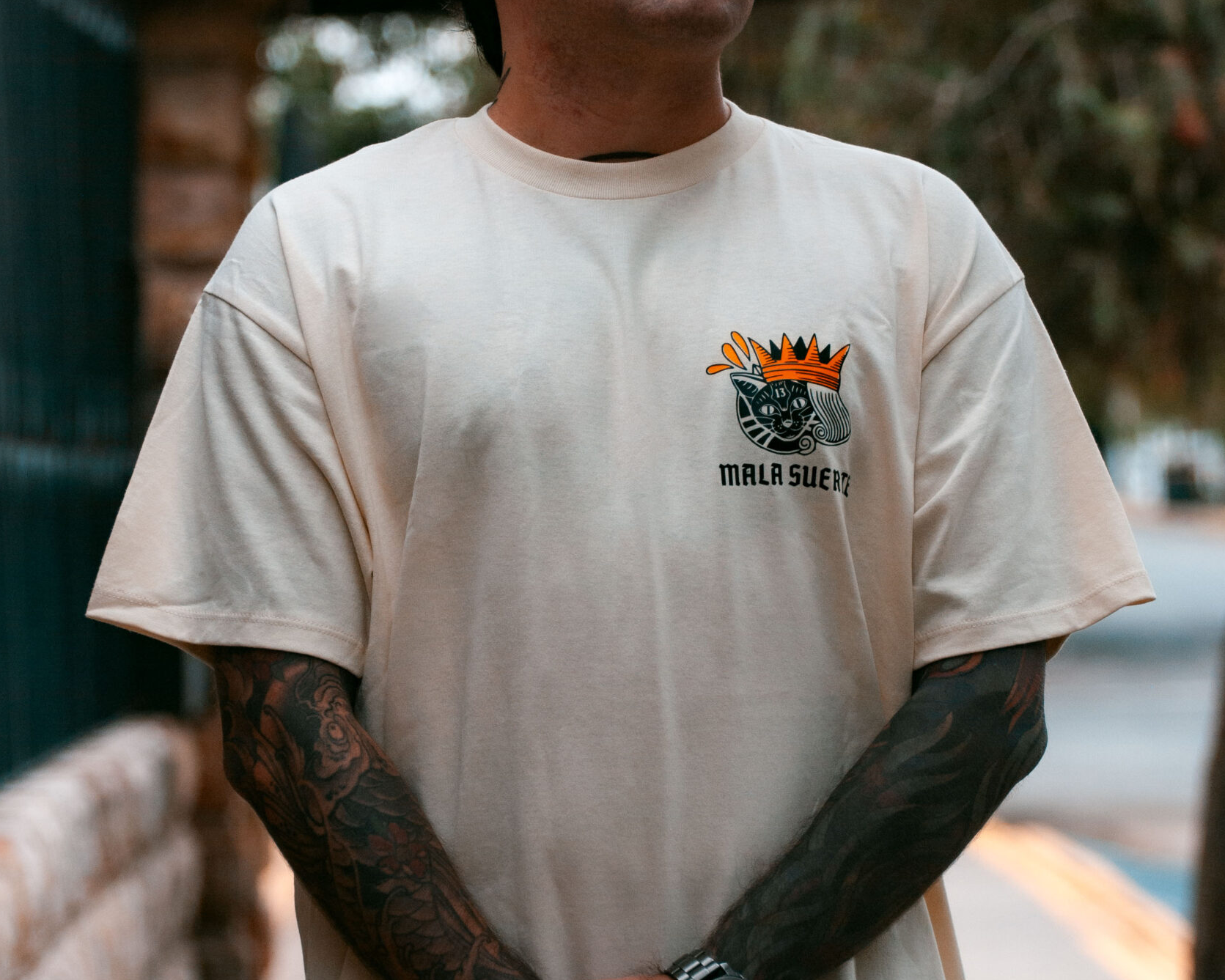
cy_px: 395
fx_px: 7832
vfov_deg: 7.2
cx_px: 612
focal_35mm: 216
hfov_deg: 8.9
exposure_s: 1/640
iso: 100
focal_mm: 100
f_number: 4.8
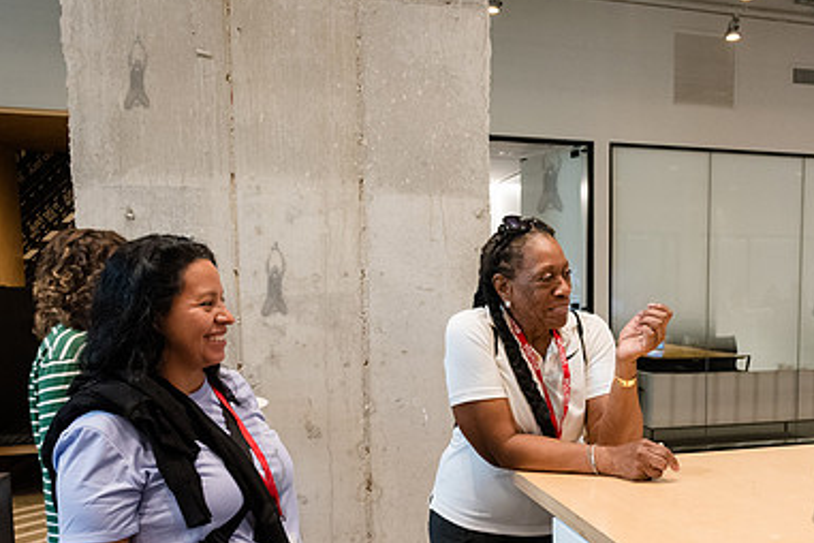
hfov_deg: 50.9
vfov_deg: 35.4
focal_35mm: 37
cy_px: 382
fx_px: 837
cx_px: 549
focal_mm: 24
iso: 5000
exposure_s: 1/200
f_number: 4.5
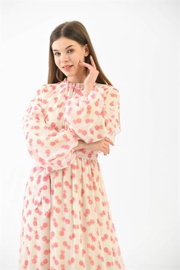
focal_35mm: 190
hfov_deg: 7.2
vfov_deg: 10.8
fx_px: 1425
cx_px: 90
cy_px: 135
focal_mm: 190
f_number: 7.1
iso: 100
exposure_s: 1/160
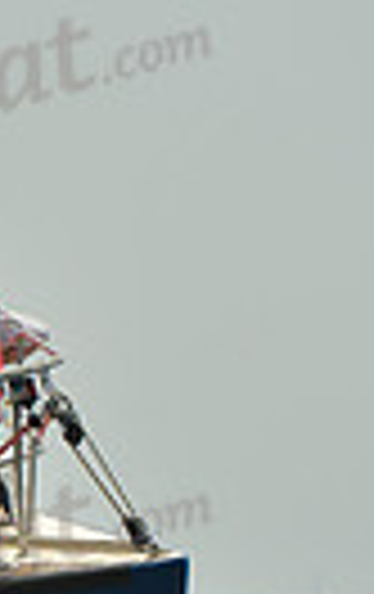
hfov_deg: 1.5
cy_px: 403
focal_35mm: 894
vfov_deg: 2.3
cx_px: -653
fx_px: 14517
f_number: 8
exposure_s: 1/1250
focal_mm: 200
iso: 280
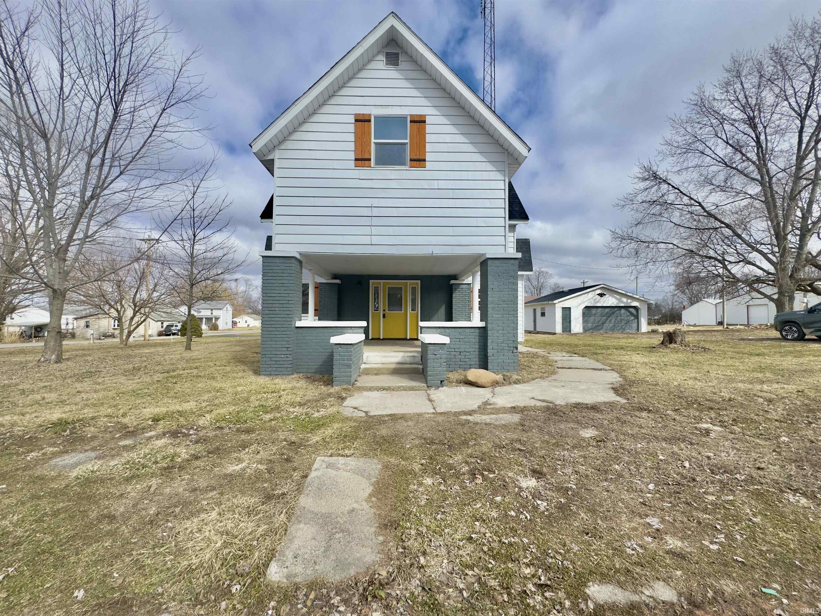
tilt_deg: +0.5
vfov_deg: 85.7
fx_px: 332
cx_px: 410
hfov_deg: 102.1
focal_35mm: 14
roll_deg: -0.7
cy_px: 308
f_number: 2.2
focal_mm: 2.22
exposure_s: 1/2208
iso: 50
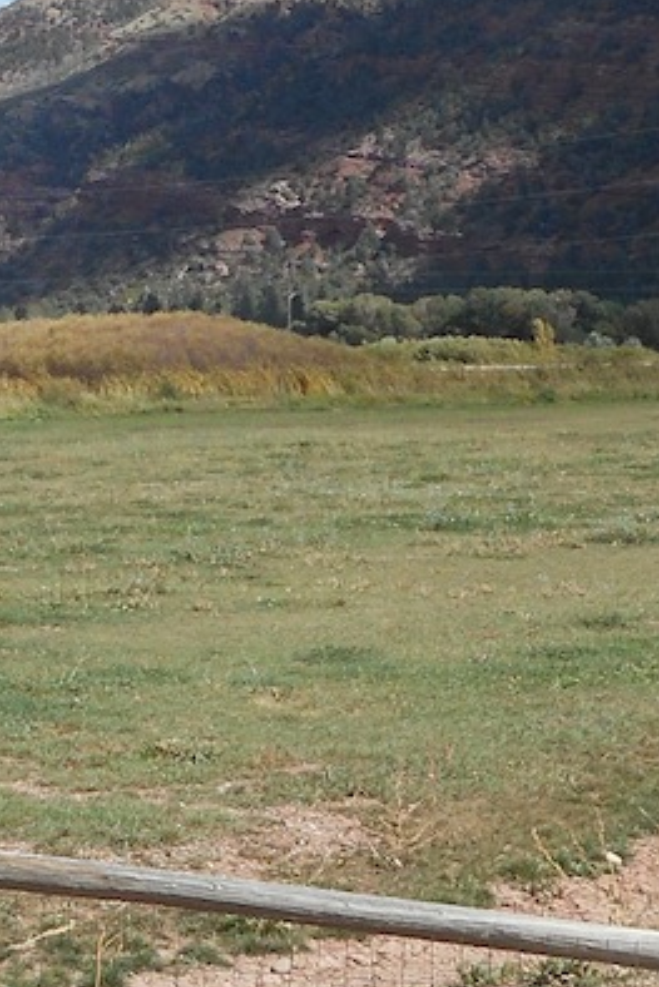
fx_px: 2716
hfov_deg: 13.8
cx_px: 180
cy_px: 510
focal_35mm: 99
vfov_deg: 20.6
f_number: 3.7
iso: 80
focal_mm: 4.5
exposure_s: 1/640
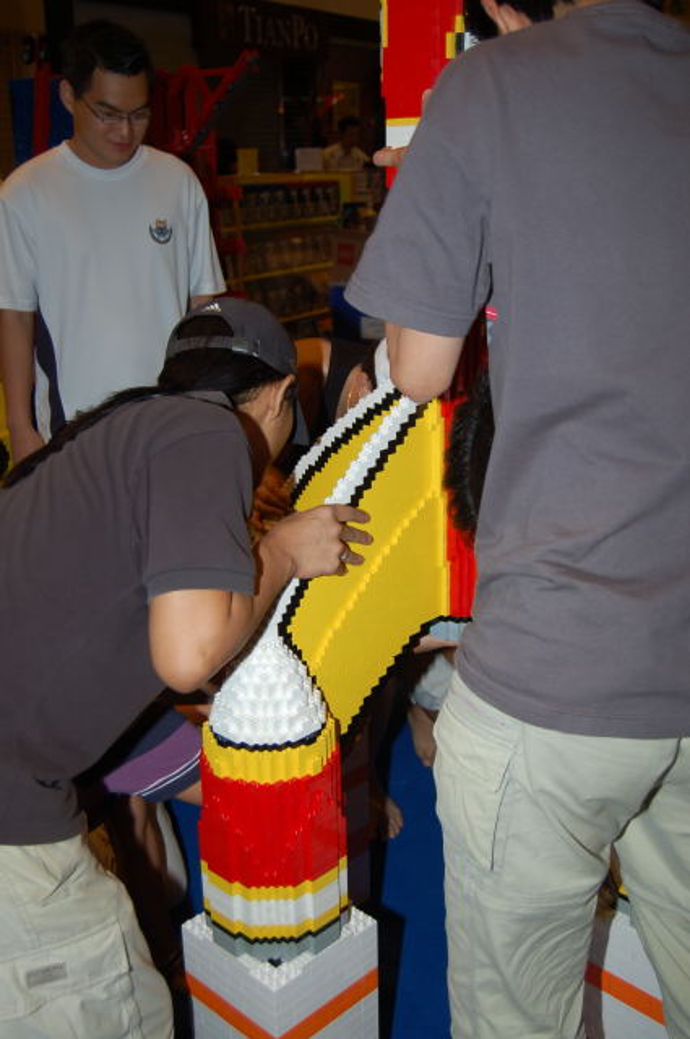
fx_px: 1124
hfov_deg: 34.1
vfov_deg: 49.6
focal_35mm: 39
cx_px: 345
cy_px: 520
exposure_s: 1/60
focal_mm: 26
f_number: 4
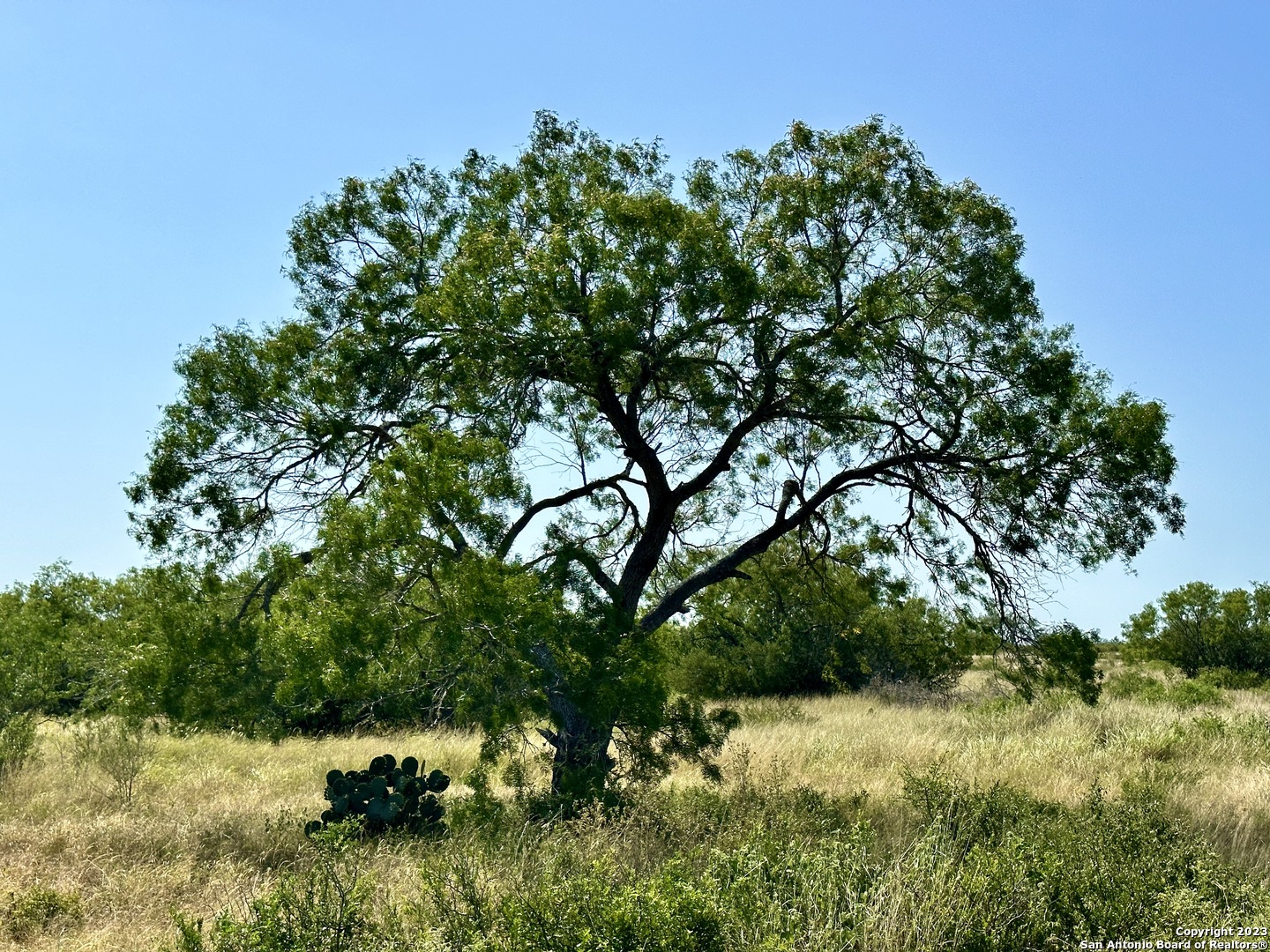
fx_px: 1761
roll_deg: -0.6
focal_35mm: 48
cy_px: 476
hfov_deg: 39.7
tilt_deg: +8.4
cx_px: 635
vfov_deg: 30.3
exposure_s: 1/5556
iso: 64
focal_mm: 6.86
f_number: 1.78
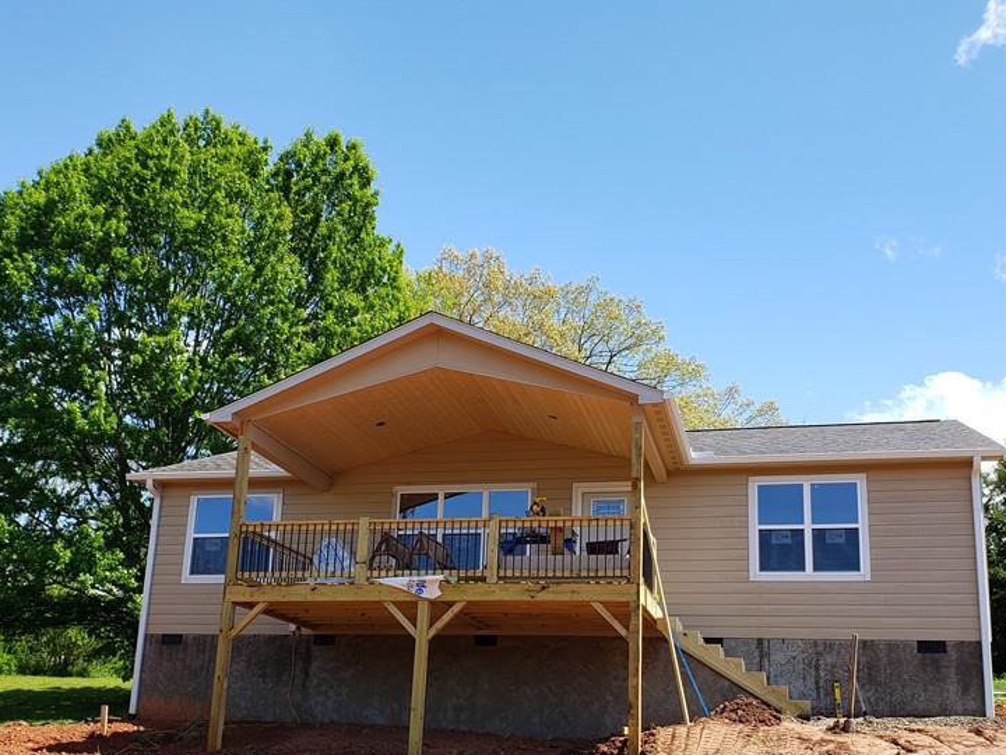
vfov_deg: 38.2
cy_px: 505
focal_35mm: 37
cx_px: 524
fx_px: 1075
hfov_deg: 50.1
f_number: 2.4
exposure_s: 1/777
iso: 50
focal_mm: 4.3
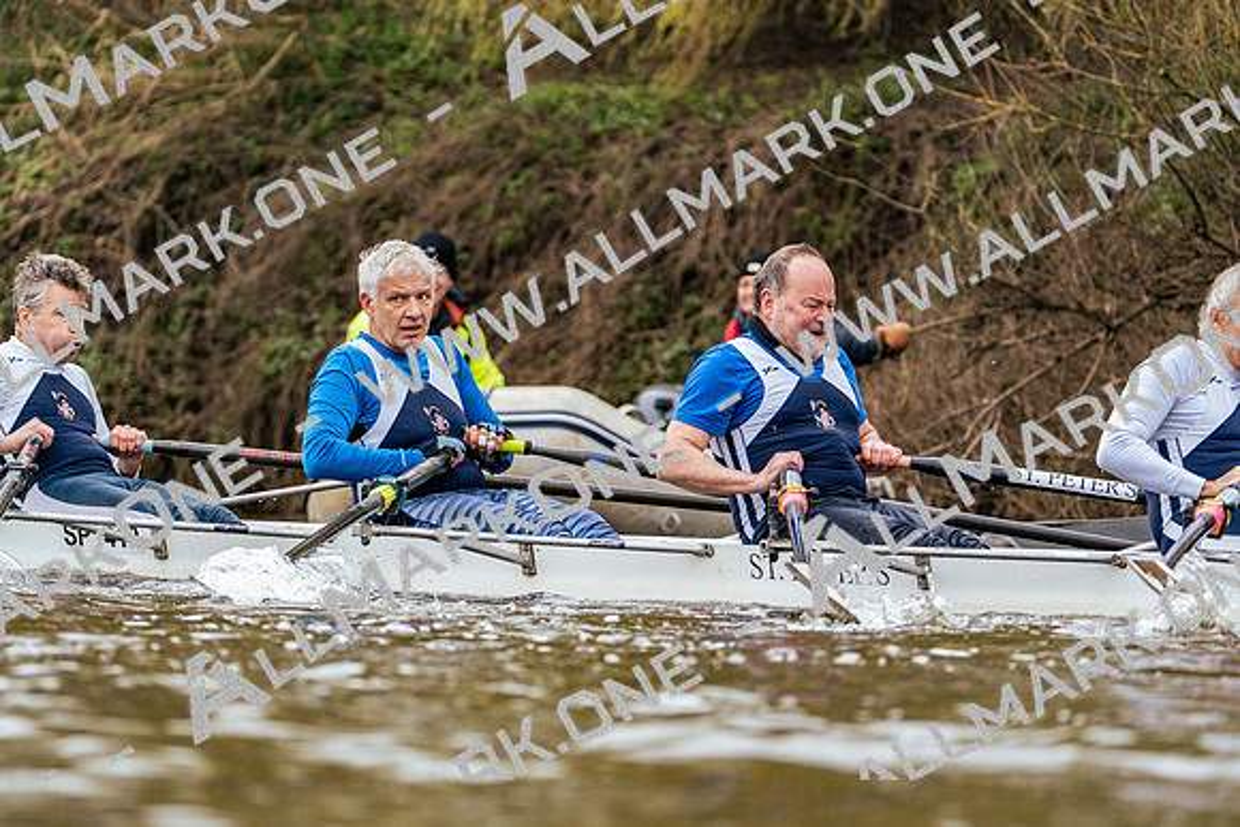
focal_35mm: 353
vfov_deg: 3.9
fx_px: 12161
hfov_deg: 5.8
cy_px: 414
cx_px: 620
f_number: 6.3
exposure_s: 1/2000
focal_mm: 353
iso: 2000
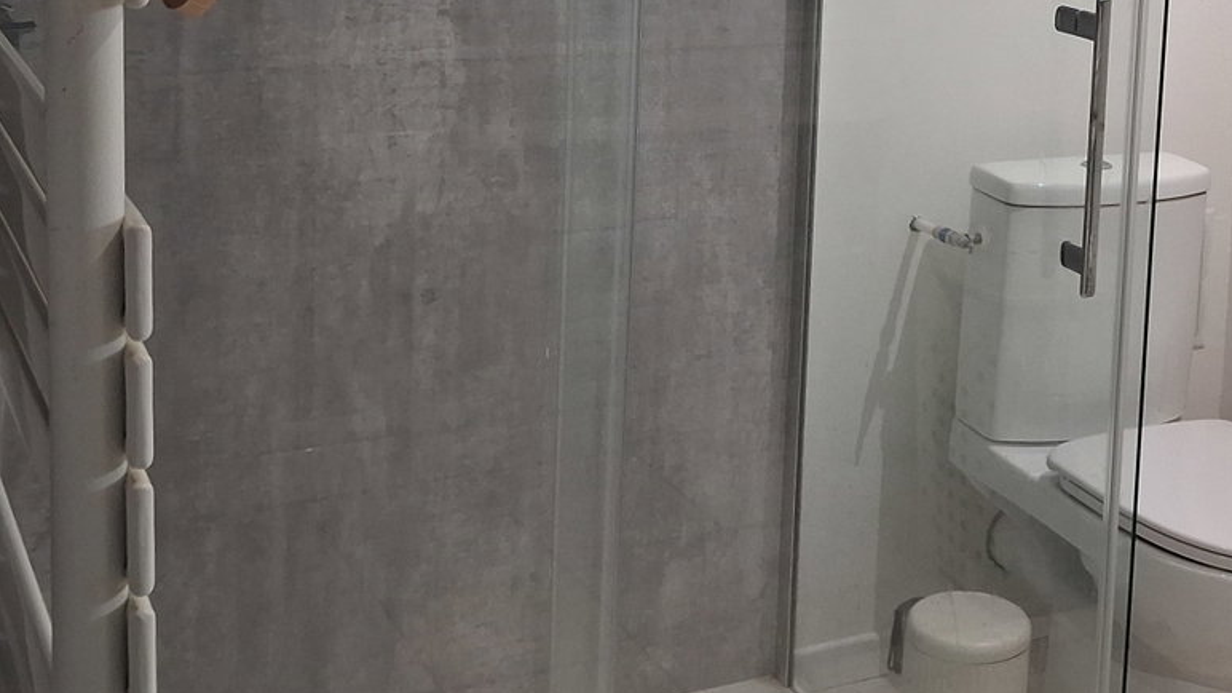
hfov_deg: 33.8
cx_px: 892
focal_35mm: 61
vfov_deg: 19.1
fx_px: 1992
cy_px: -16
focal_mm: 4
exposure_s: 1/60
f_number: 1.8
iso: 320
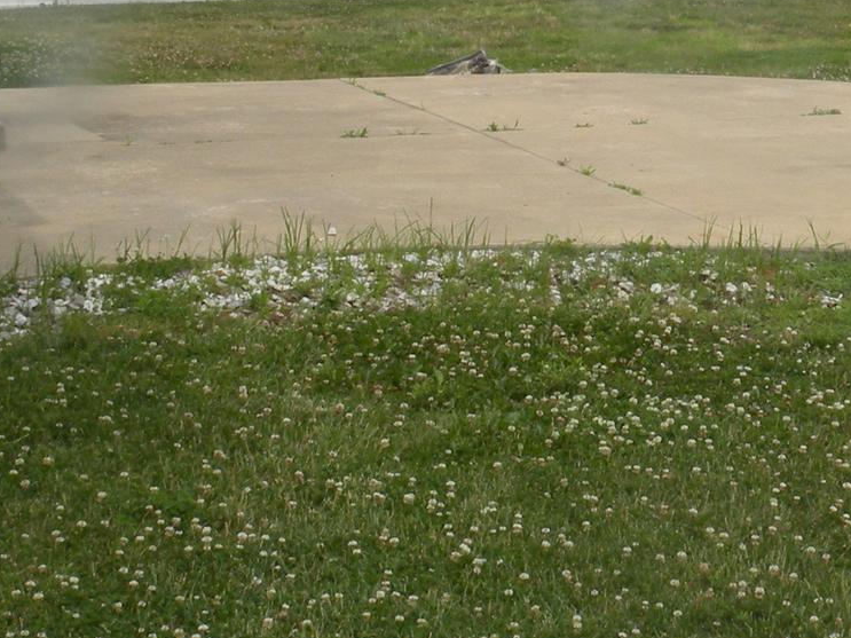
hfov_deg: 21.2
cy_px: 14
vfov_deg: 15.9
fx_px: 2237
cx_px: 707
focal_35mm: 91
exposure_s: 1/250
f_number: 8
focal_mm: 5.8
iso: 64
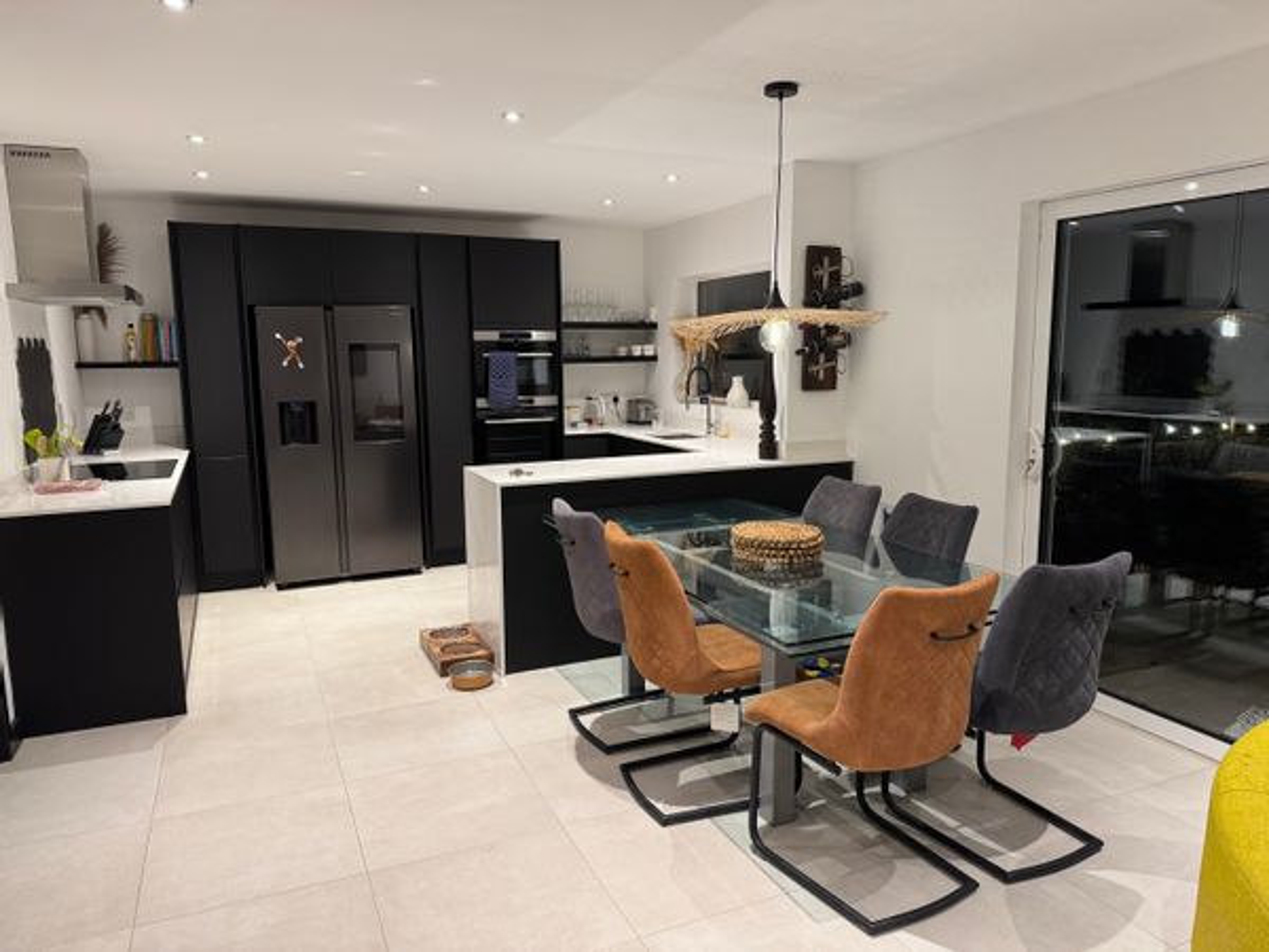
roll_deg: +1.1
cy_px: 476
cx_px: 634
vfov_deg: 56.8
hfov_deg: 71.6
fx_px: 880
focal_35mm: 24
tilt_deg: -7.9
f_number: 1.78
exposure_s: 1/50
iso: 250
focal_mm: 6.76
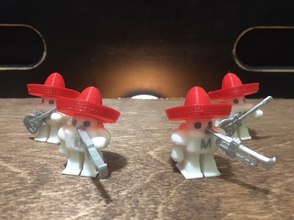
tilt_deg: -17.1
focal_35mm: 33
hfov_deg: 55.3
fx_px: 280
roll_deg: -2.4
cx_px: 139
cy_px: 109
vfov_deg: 43.0
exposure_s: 1/15
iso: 250
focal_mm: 4.15
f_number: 2.2
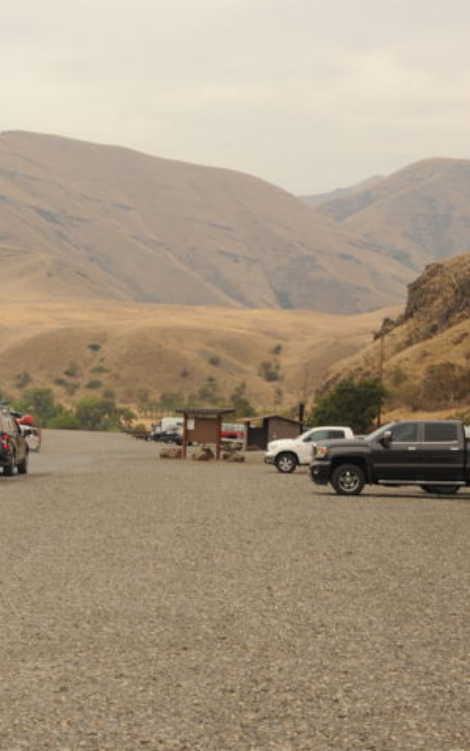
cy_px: 383
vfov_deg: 24.3
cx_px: -89
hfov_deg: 14.9
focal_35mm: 85
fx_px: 1739
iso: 250
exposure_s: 1/200
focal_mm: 50
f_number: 9
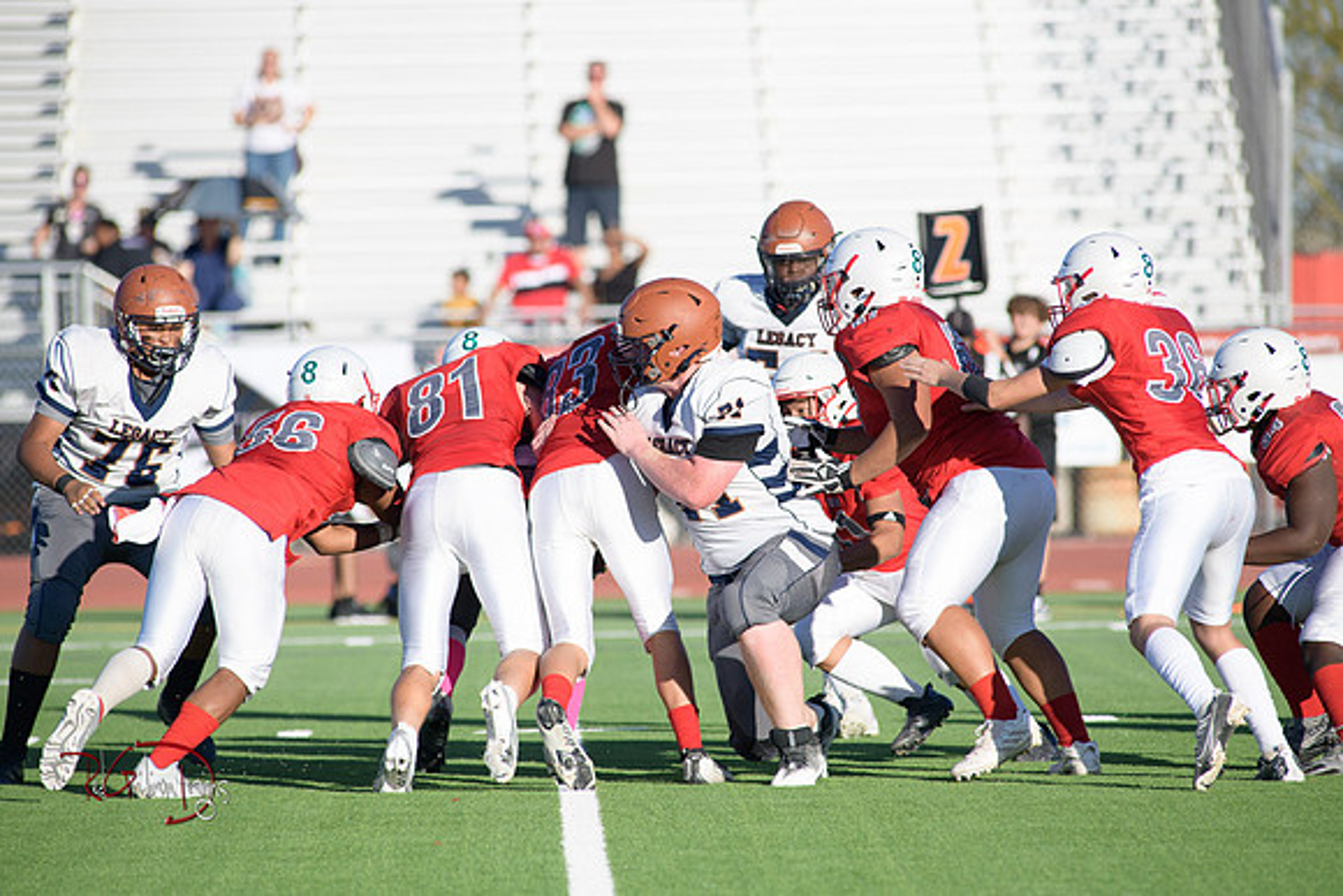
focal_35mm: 300
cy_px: 448
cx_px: 672
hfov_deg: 6.9
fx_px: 11194
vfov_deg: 4.6
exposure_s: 1/8000
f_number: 5
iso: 1000
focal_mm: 300
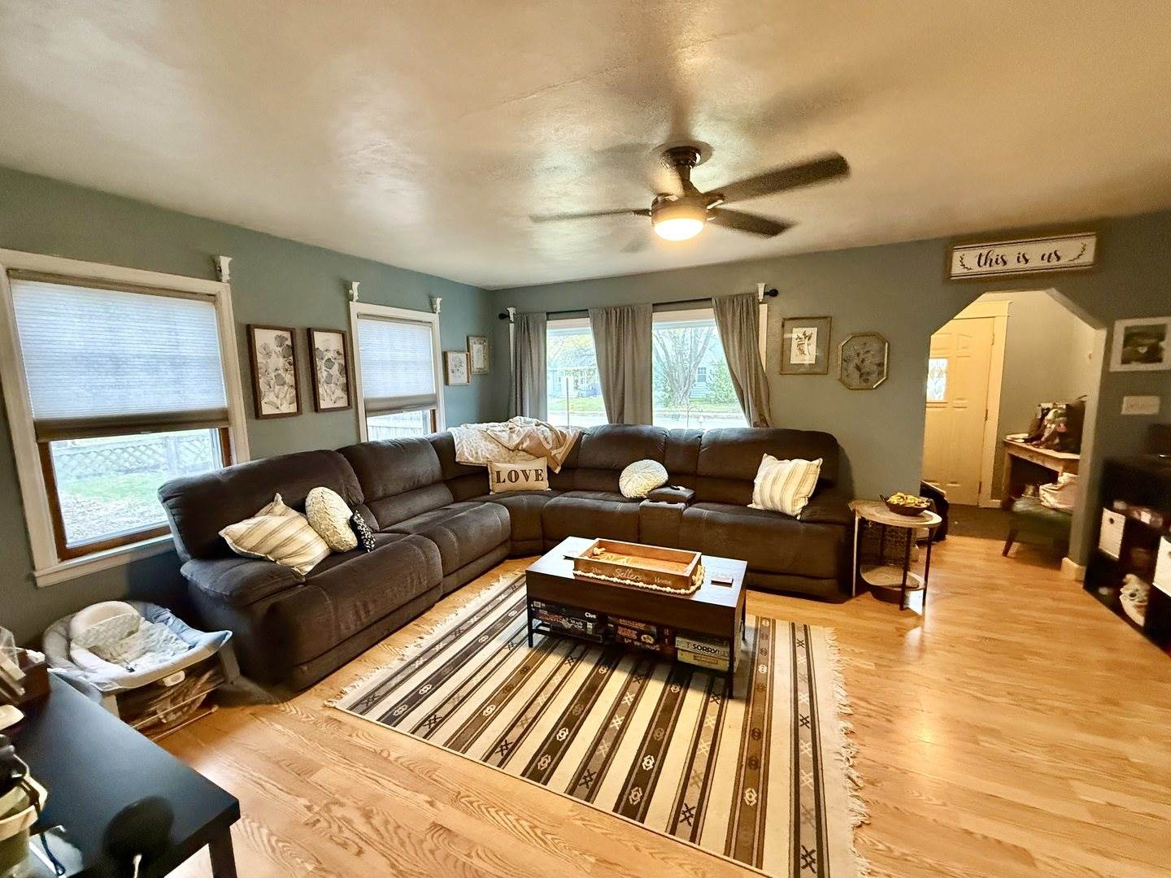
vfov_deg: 85.7
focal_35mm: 14
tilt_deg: -7.4
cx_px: 586
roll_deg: +1.1
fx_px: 474
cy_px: 439
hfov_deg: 102.1
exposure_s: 1/60
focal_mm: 2.22
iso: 640
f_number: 2.2
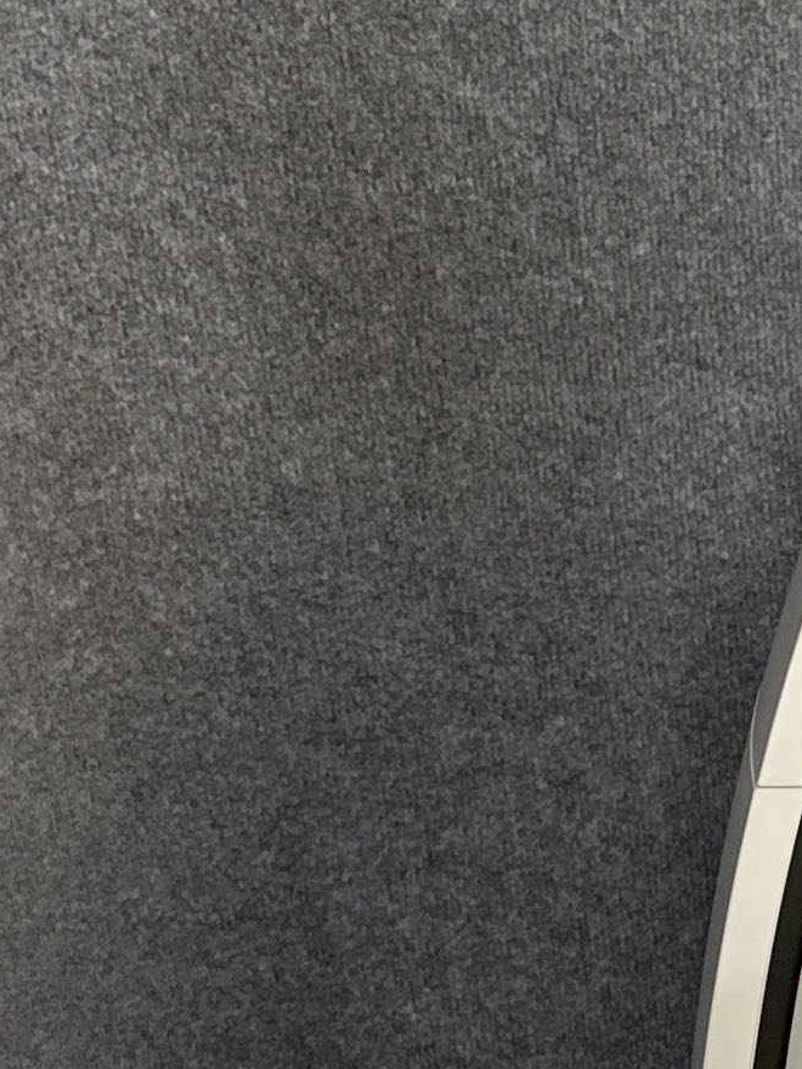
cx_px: 1451
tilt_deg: -32.4
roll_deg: -3.0
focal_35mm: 110
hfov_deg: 12.3
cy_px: 1119
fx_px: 3398
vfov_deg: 17.4
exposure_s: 1/100
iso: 100
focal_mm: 6.76
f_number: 1.78
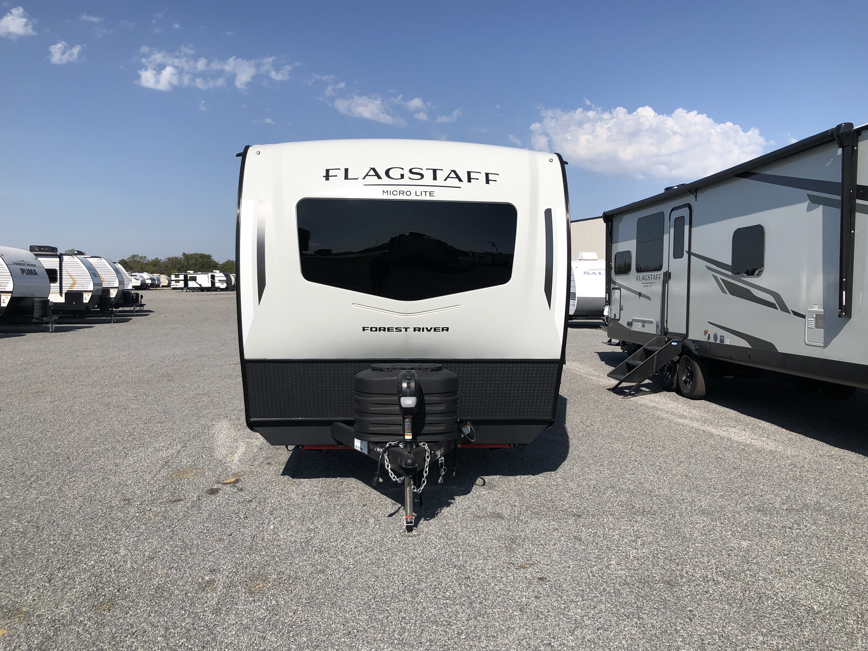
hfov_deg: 61.7
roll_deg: +0.2
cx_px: 429
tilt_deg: -4.1
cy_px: 322
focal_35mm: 29
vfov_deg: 48.2
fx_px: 727
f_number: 1.8
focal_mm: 3.99
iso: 20
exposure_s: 1/3205
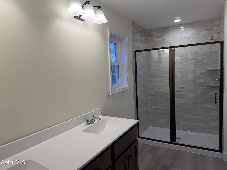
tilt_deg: -4.0
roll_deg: +2.1
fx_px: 157
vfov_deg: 56.8
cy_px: 85
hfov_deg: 71.6
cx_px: 114
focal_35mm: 24
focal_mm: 6.76
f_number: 1.78
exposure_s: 1/243
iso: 80
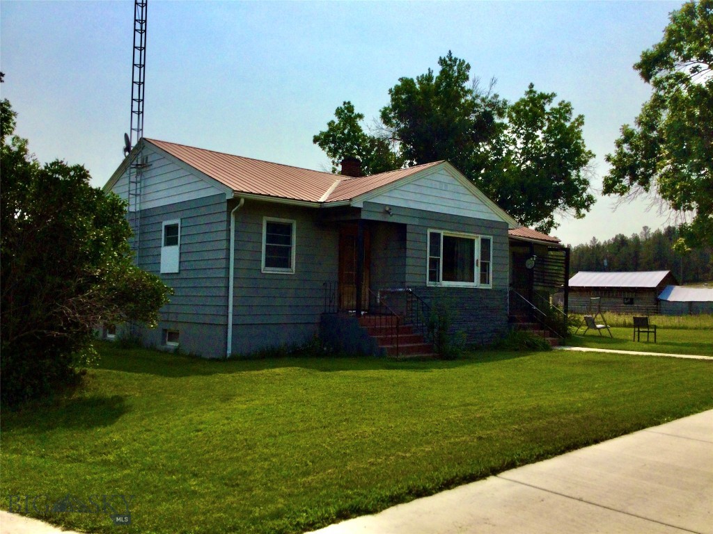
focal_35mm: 31
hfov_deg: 58.4
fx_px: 639
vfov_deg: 45.4
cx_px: 356
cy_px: 267
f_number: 2.4
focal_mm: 3.3
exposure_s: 1/3704
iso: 25
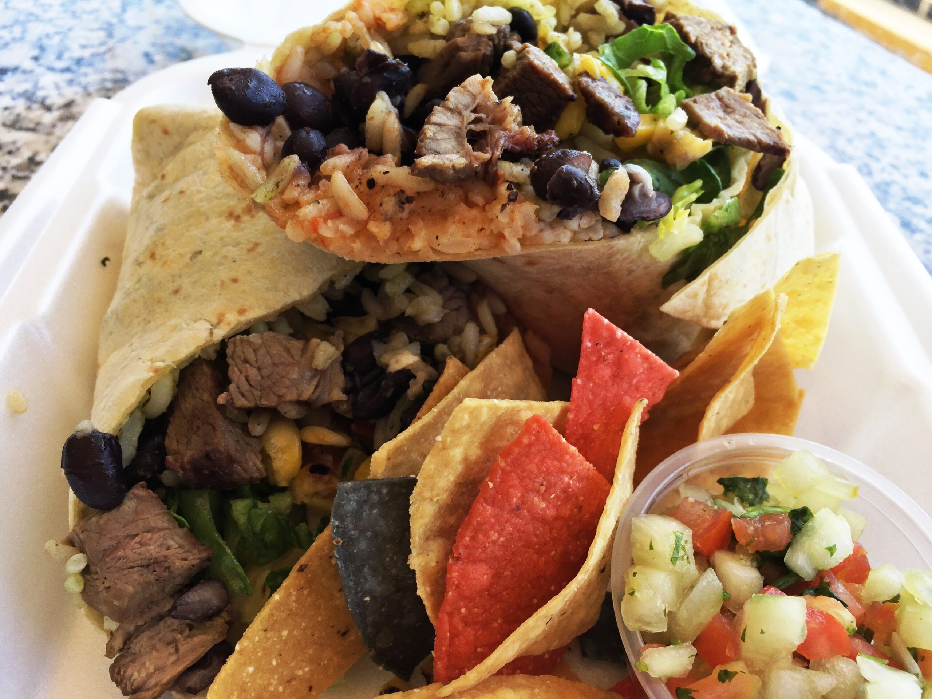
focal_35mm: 29
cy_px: 350
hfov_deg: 61.7
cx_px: 466
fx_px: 781
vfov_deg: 48.2
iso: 32
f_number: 2.2
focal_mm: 4.15
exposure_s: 1/412
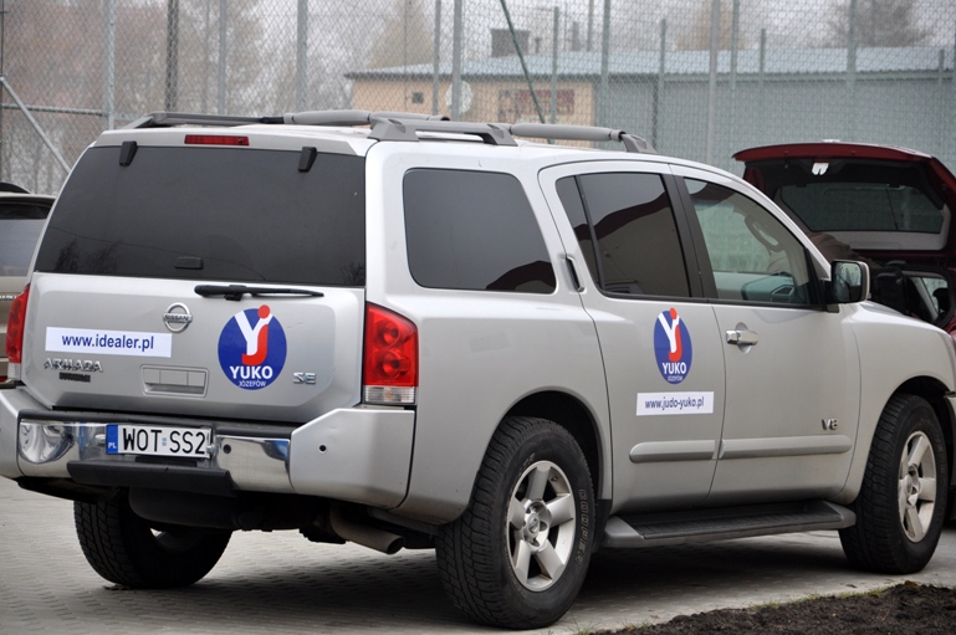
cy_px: 318
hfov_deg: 14.9
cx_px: 478
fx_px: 3661
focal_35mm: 138
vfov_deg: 9.9
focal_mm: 92
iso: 400
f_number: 5.6
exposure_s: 1/125
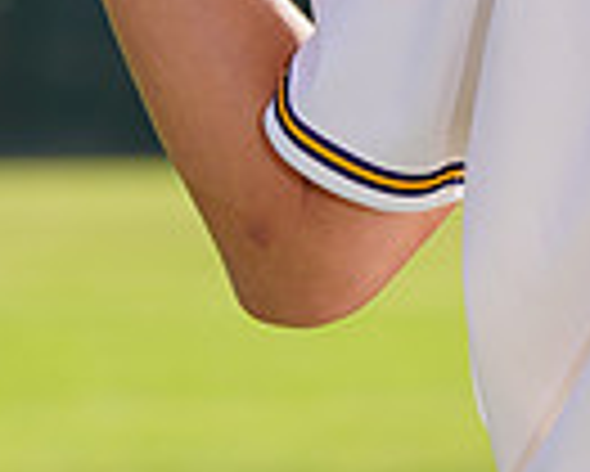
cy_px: -265
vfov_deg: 1.6
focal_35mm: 974
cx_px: 860
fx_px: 17020
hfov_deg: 2.0
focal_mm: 235
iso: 100
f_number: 8
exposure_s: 1/250
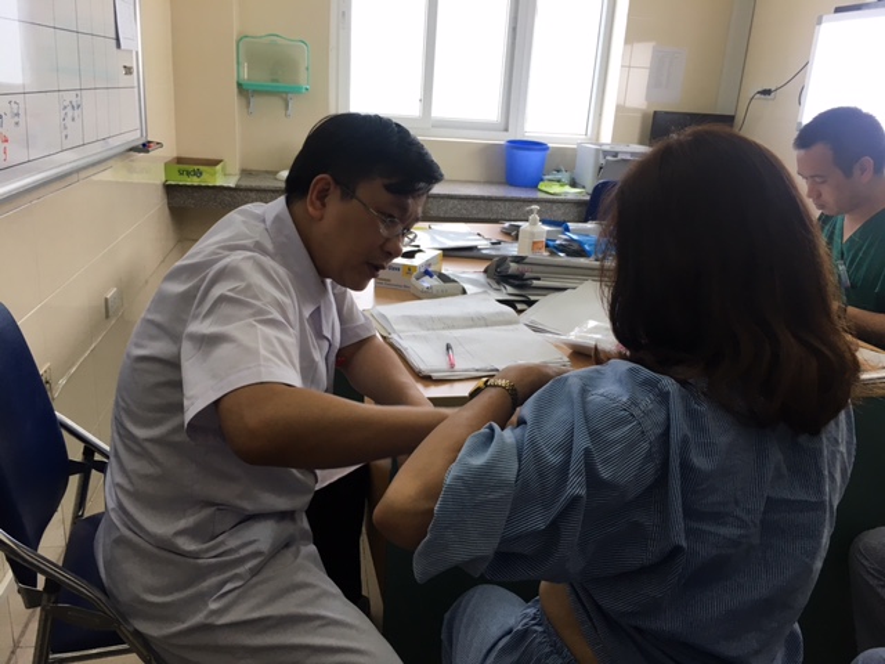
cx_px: 442
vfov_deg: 48.2
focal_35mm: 29
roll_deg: -4.7
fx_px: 741
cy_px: 332
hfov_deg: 61.7
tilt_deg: -17.7
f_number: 2.2
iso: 32
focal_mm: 4.15
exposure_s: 1/33
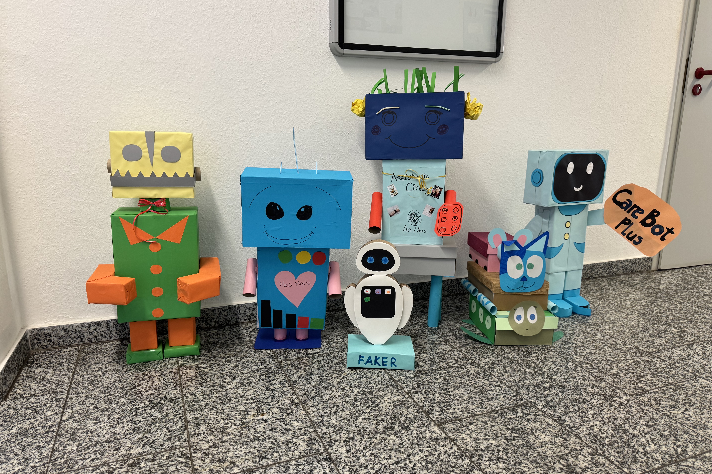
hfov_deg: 71.5
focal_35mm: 25
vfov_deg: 51.3
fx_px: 494
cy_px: 241
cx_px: 356
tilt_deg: -13.3
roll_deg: -0.4
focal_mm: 6.76
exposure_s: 1/50
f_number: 1.78
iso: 160
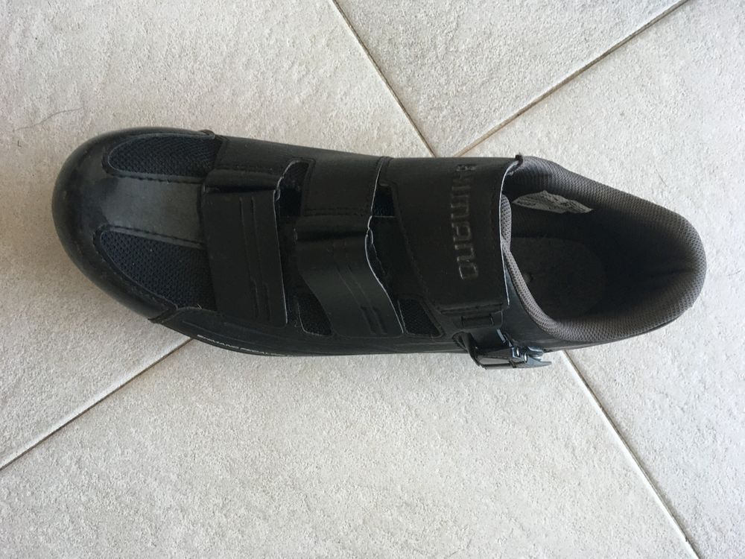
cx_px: 372
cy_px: 280
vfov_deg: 48.2
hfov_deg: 61.7
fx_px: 624
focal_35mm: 29
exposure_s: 1/33
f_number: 2.2
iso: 125
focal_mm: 4.15
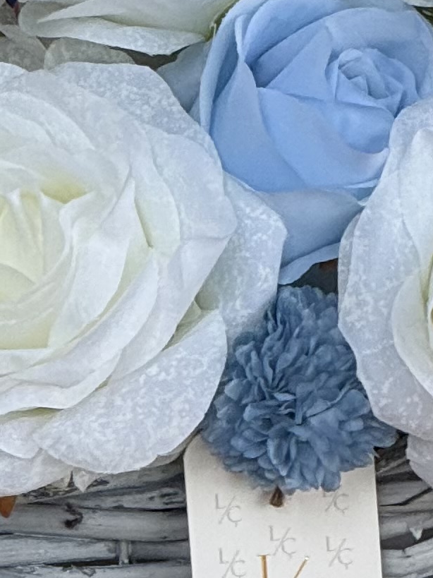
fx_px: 9859
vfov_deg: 3.3
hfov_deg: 2.5
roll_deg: +0.7
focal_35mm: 591
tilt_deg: -9.0
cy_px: -184
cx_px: 185
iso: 50
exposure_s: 1/268
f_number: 2.8
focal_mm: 15.66
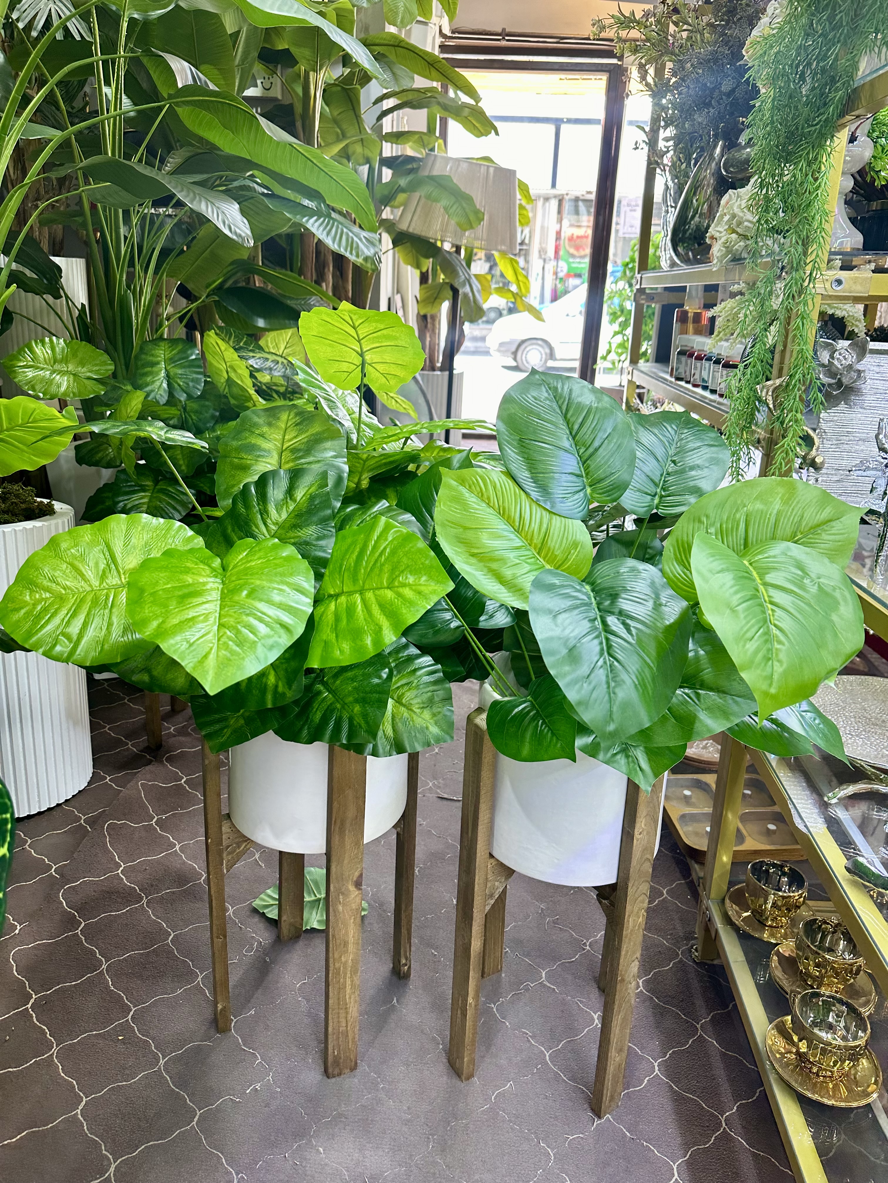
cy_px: 592
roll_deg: -2.5
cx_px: 444
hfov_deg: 56.8
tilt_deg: -21.3
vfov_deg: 71.6
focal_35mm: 24
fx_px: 821
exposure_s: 1/50
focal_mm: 6.86
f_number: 1.78
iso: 125
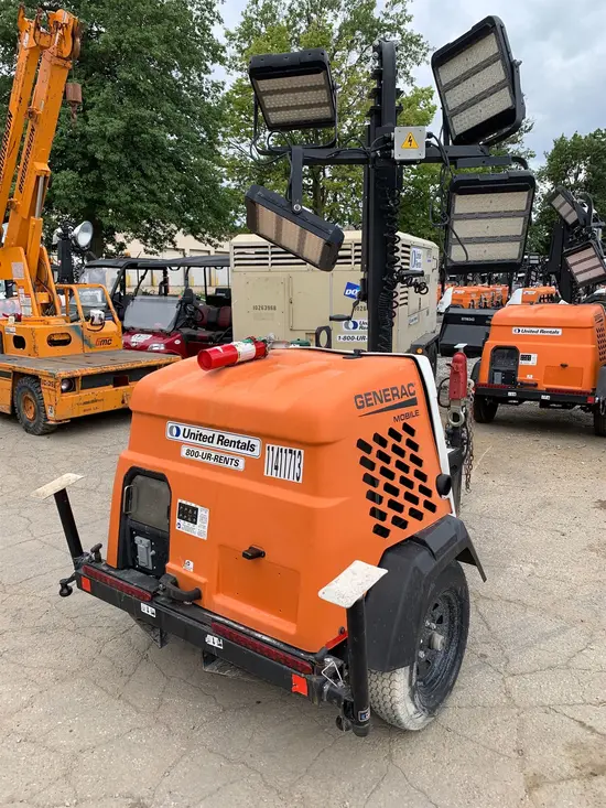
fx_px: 607
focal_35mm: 26
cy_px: 404
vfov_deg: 67.3
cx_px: 303
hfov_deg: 53.1
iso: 25
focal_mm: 4.25
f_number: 1.8
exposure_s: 1/789
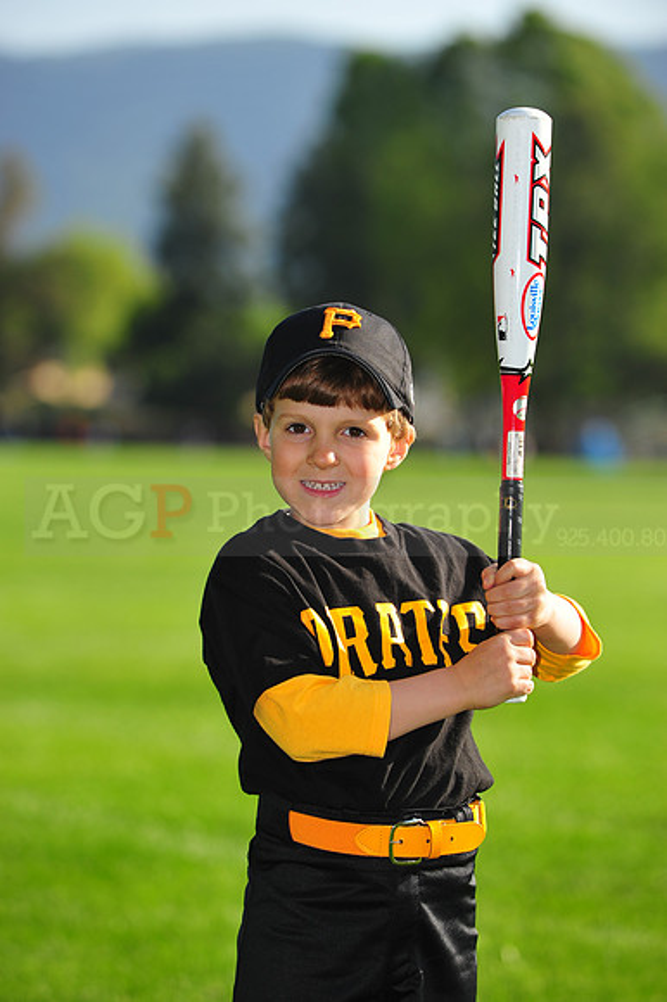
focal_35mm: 200
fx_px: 5565
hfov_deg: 6.9
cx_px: 334
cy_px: 501
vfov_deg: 10.3
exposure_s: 1/800
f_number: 5
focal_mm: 200
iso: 200
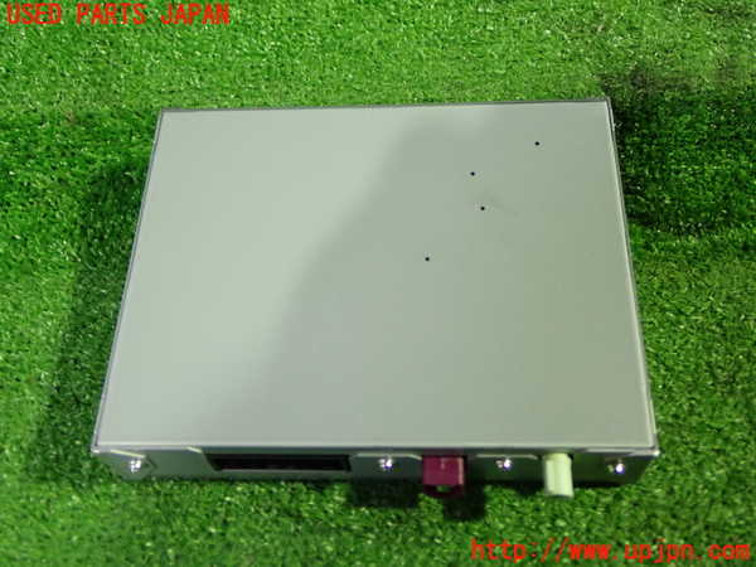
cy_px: 284
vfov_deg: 37.7
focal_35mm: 38
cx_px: 378
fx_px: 830
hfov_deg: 49.0
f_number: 2.7
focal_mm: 6.83
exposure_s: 1/40
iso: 800
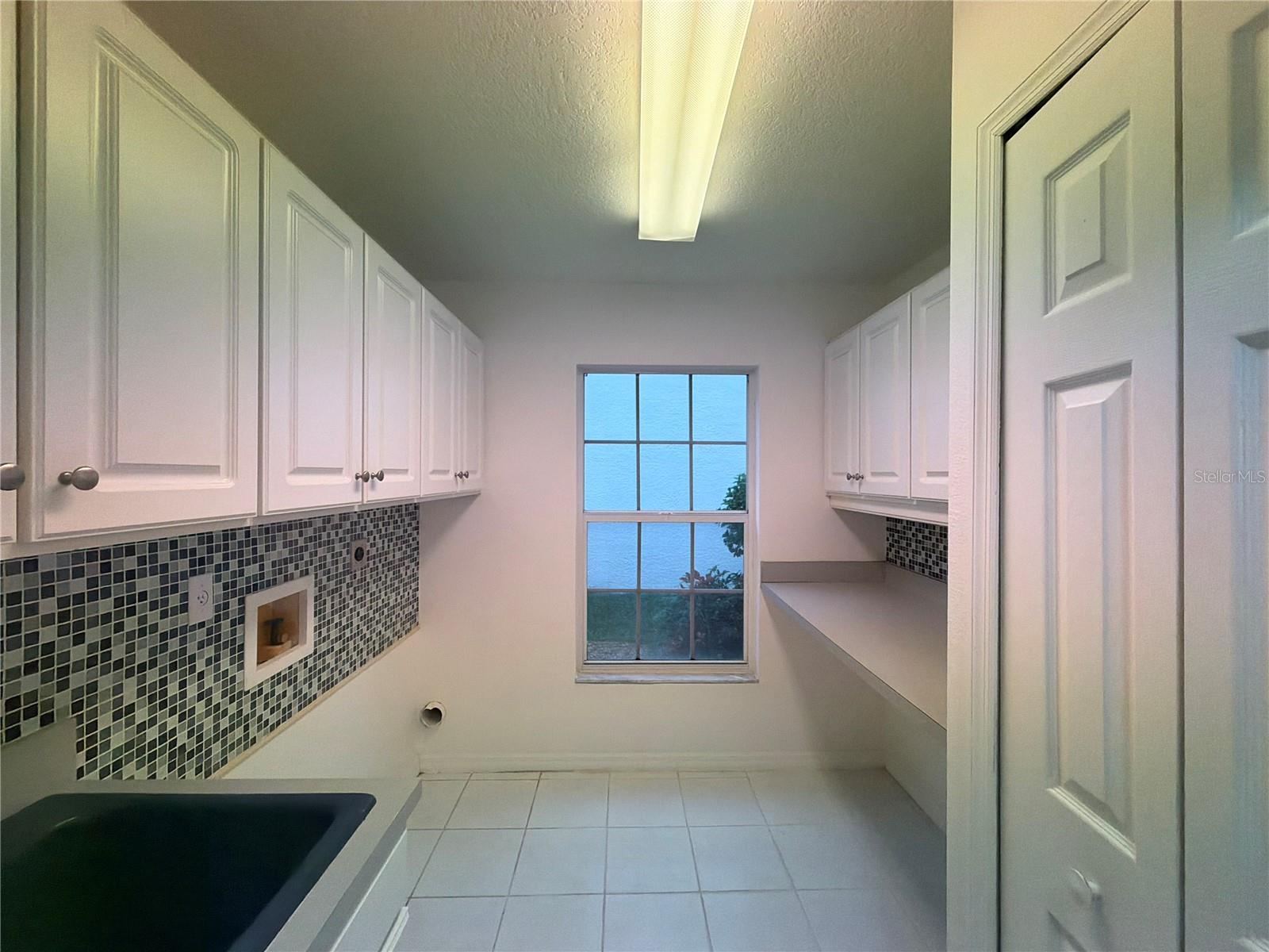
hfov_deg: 102.1
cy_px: 476
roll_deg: +0.3
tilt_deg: -1.7
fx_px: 513
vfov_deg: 85.7
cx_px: 634
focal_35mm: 14
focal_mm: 2.22
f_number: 2.2
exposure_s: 1/242
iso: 500
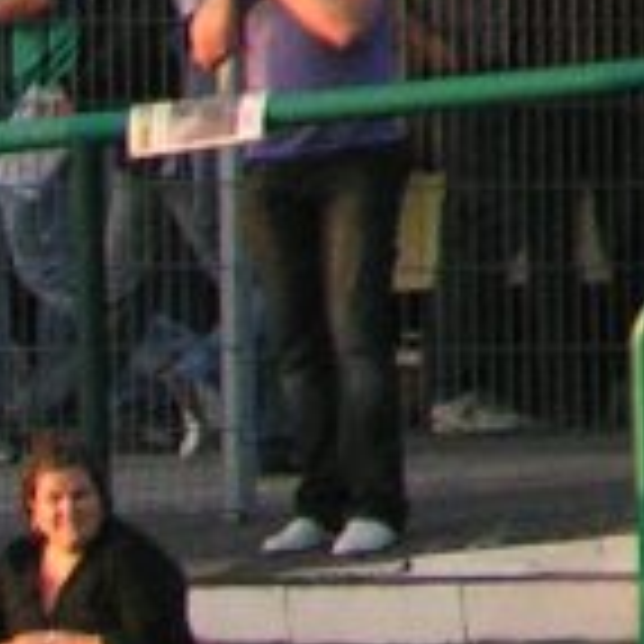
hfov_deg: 0.9
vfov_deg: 0.9
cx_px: -851
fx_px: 39634
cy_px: 1324
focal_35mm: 1883
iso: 160
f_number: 3.5
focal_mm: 58
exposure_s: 1/400
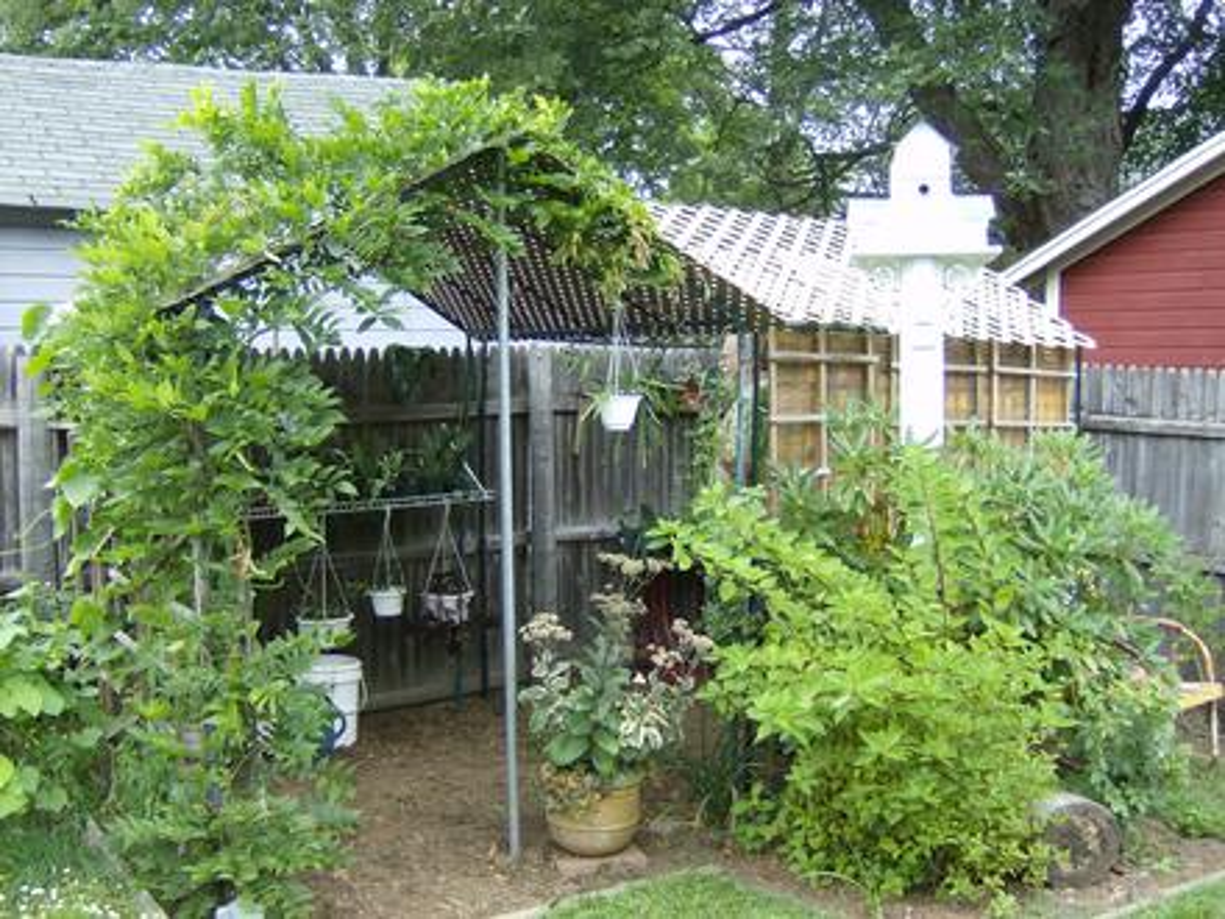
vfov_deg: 39.7
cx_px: 612
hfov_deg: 51.4
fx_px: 1274
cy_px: 460
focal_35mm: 36
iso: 100
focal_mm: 6
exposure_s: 1/88.6
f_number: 2.8
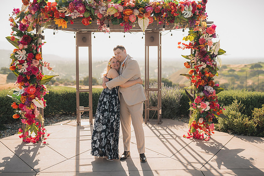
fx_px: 367
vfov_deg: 27.0
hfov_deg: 39.6
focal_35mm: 50
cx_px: 132
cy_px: 88
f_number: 2
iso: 50
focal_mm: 50
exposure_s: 1/1000
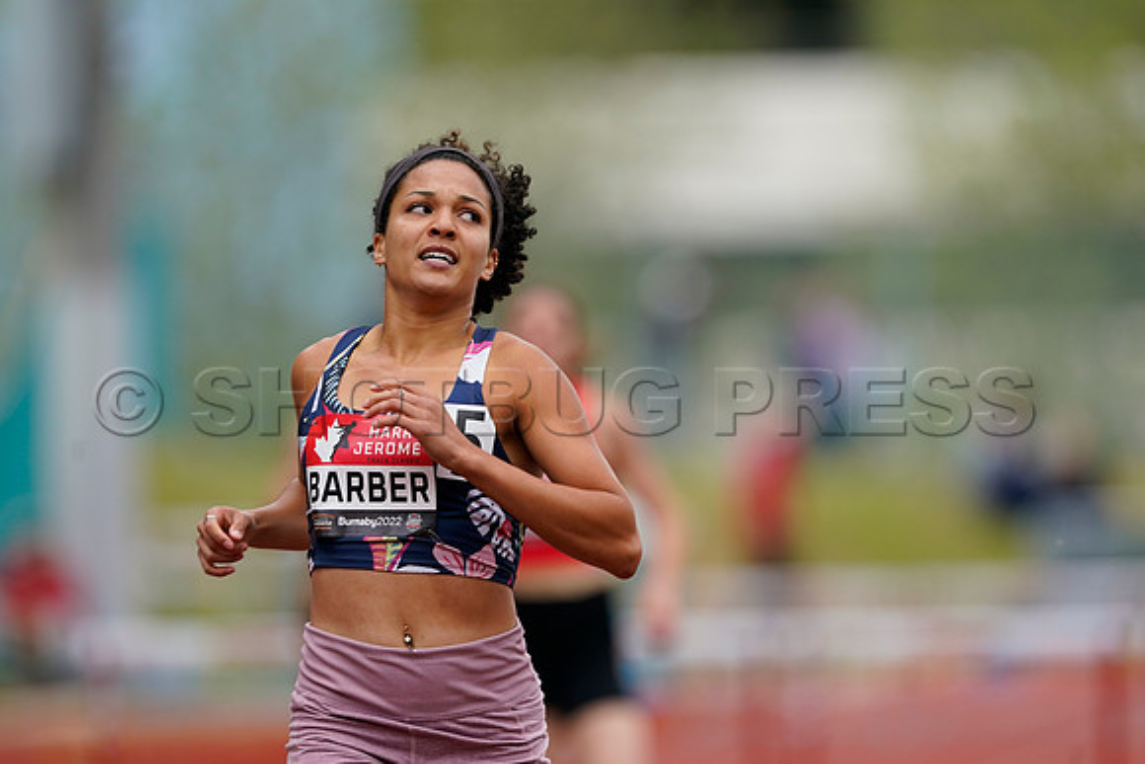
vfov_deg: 2.3
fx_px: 19087
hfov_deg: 3.4
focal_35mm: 600
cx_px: 572
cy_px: 382
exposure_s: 1/640
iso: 500
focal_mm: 600
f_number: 5
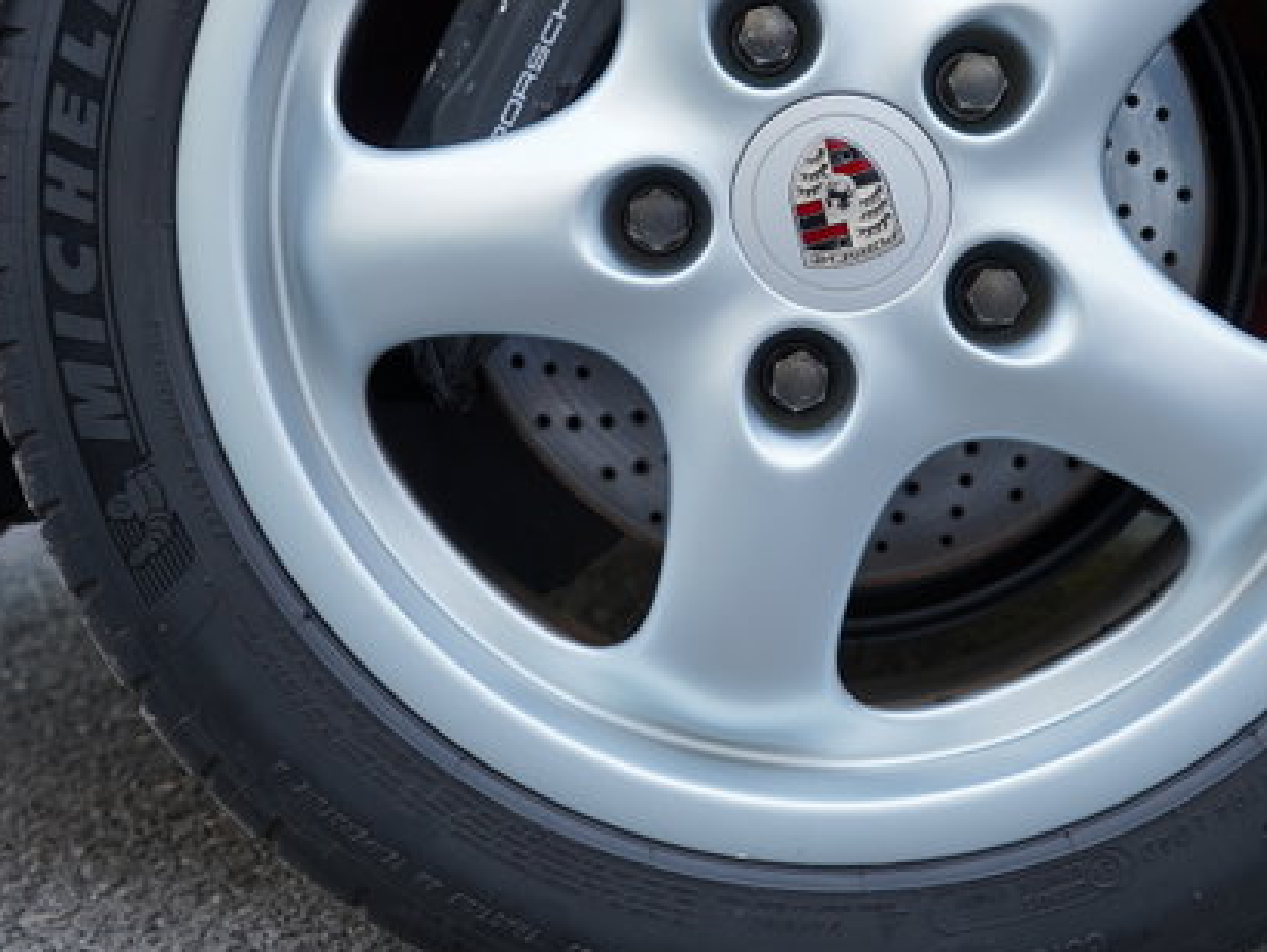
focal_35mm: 54
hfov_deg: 35.5
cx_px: 723
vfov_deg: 26.7
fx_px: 1978
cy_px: 219
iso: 200
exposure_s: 1/160
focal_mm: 30
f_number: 4
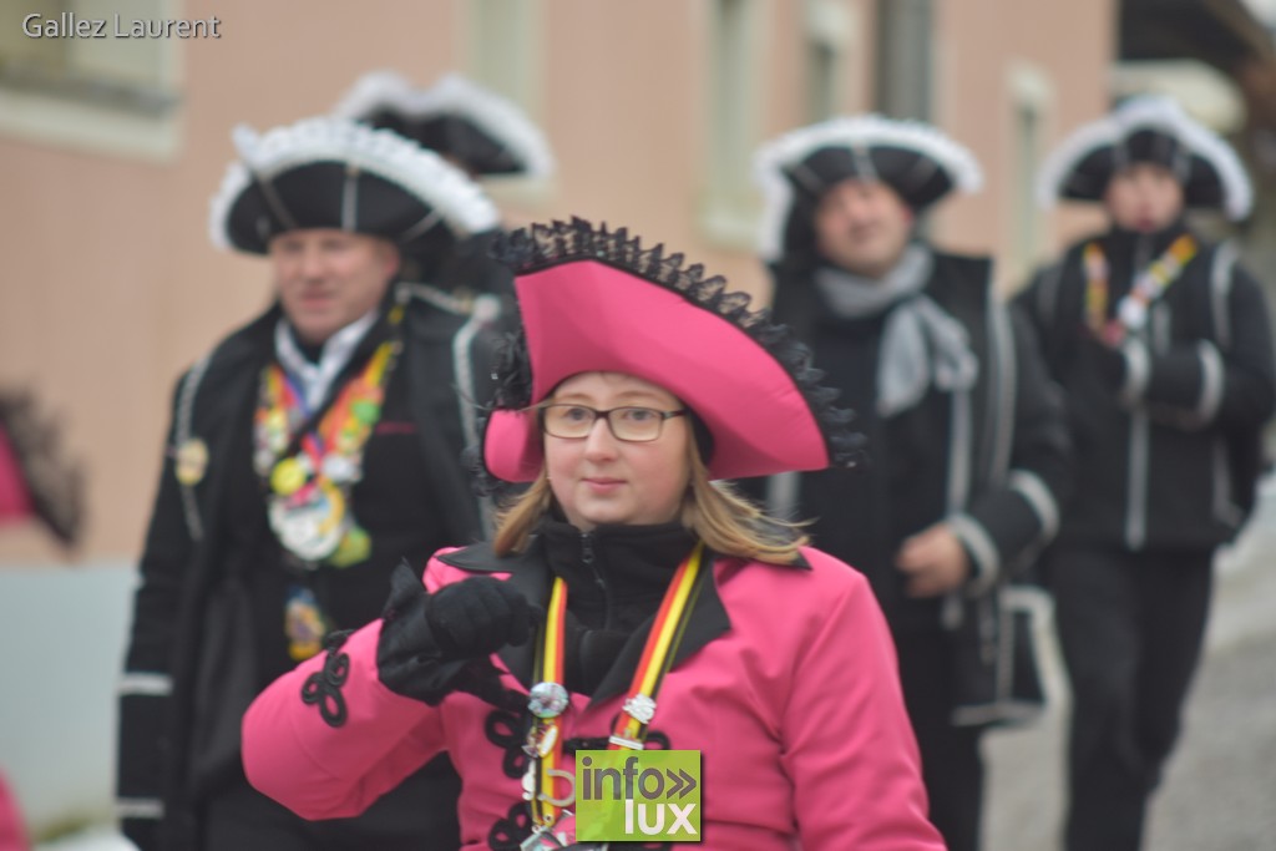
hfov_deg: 9.1
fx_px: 7976
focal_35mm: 225
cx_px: 638
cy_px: 426
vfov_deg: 6.1
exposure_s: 1/200
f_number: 2.8
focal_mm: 150
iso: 320
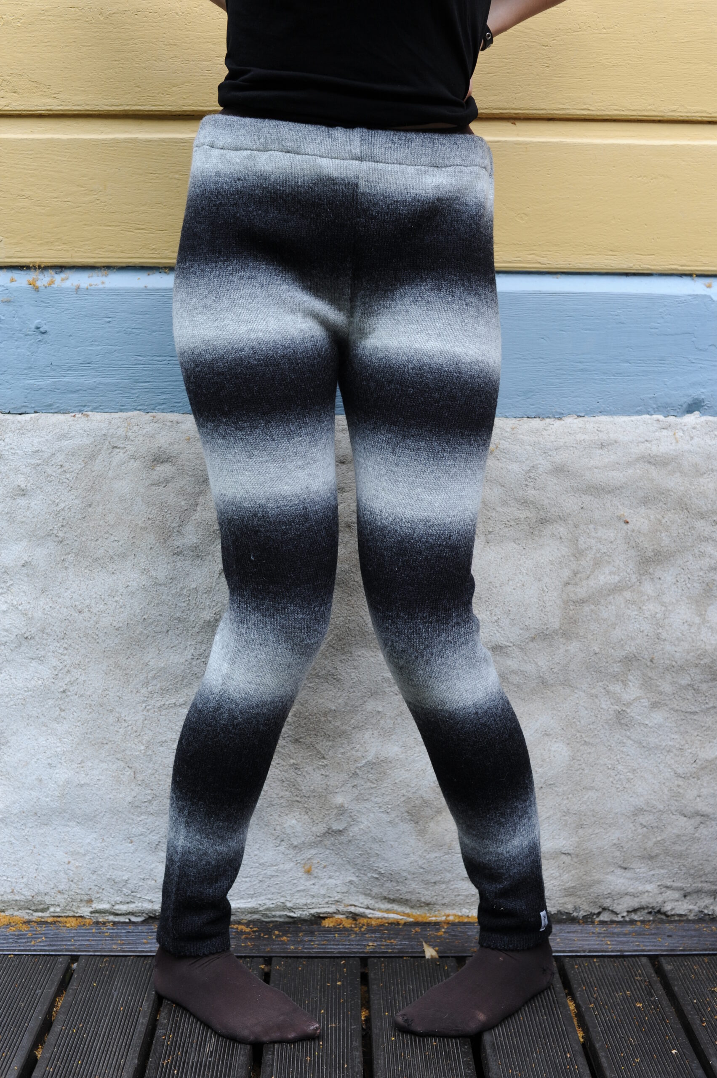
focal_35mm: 50
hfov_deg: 27.0
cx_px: 358
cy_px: 539
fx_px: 1496
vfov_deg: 39.6
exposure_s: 1/125
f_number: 5.6
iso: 400
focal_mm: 50
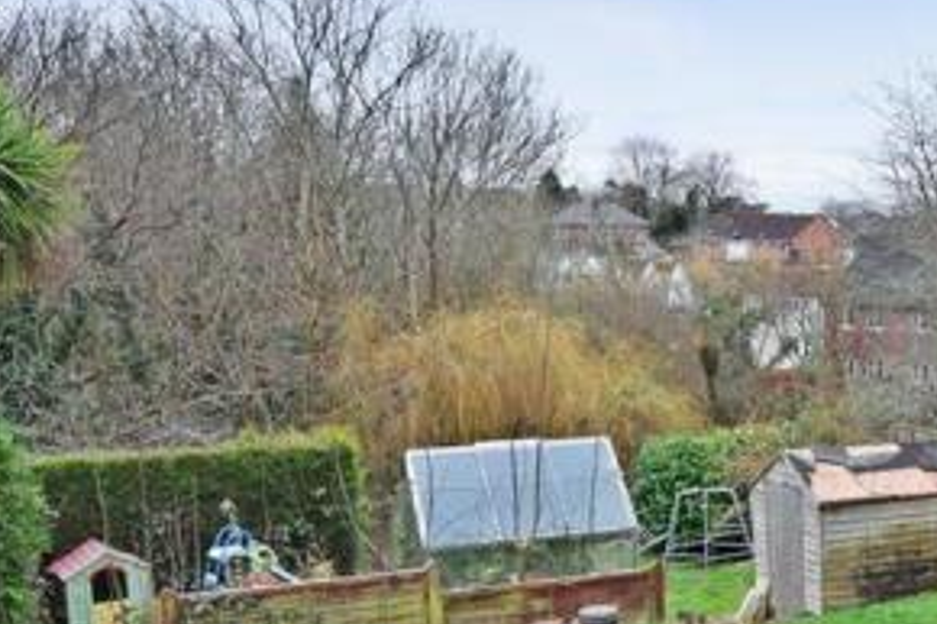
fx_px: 1148
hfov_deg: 41.9
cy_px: 399
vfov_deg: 30.2
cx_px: 785
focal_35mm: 44
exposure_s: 1/640
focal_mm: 13
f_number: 6.3
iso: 400
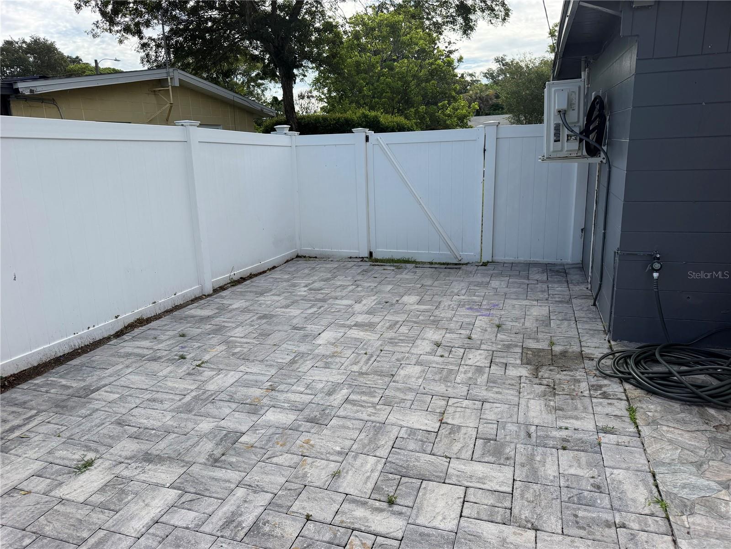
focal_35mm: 24
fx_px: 507
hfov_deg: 71.6
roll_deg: +0.8
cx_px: 366
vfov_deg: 56.8
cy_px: 274
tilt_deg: -12.9
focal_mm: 6.76
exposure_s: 1/3953
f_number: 1.78
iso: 100
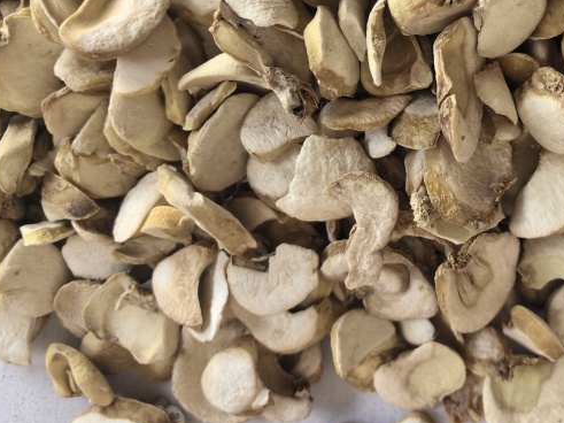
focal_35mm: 44
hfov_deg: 41.2
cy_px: 85
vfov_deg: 32.0
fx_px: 717
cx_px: 449
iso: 125
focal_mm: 5.75
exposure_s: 1/100
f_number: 2
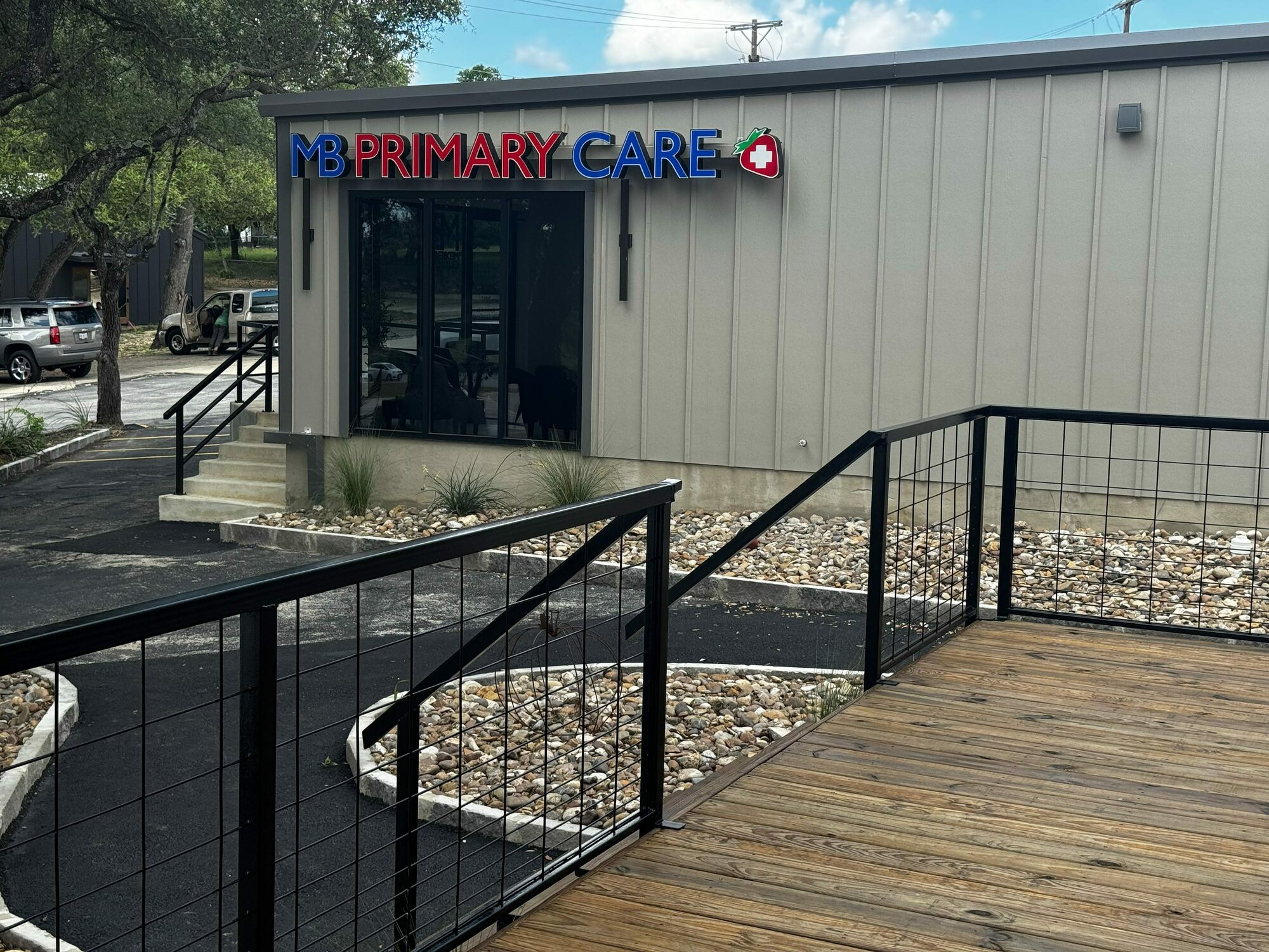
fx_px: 1760
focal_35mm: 48
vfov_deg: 30.3
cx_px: 634
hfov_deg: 39.7
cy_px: 476
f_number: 1.78
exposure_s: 1/1133
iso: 64
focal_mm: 6.76
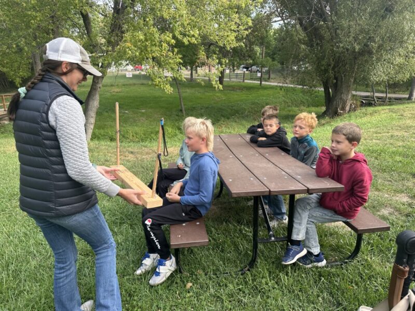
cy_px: 156
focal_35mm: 24
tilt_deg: -15.5
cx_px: 208
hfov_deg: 71.6
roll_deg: -0.8
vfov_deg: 56.8
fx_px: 288
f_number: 1.78
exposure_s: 1/496
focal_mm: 6.86
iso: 80
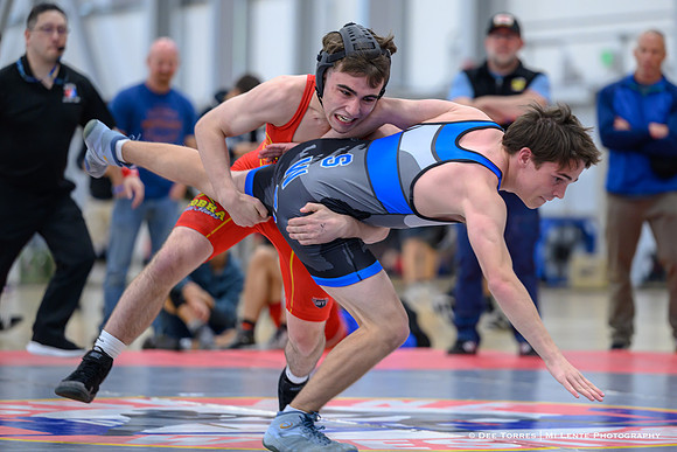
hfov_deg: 10.9
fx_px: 3543
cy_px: 180
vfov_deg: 7.3
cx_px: 350
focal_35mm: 188
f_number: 2.8
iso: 1600
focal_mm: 150
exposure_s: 1/640
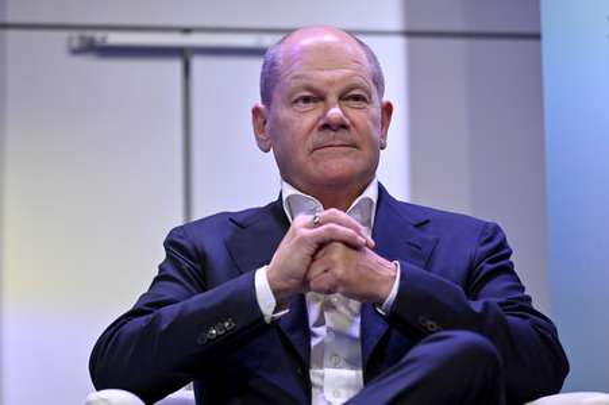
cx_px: 304
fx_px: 3381
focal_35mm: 200
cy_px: 202
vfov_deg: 6.9
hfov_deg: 10.3
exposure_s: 1/400
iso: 500
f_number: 2.8
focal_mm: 200
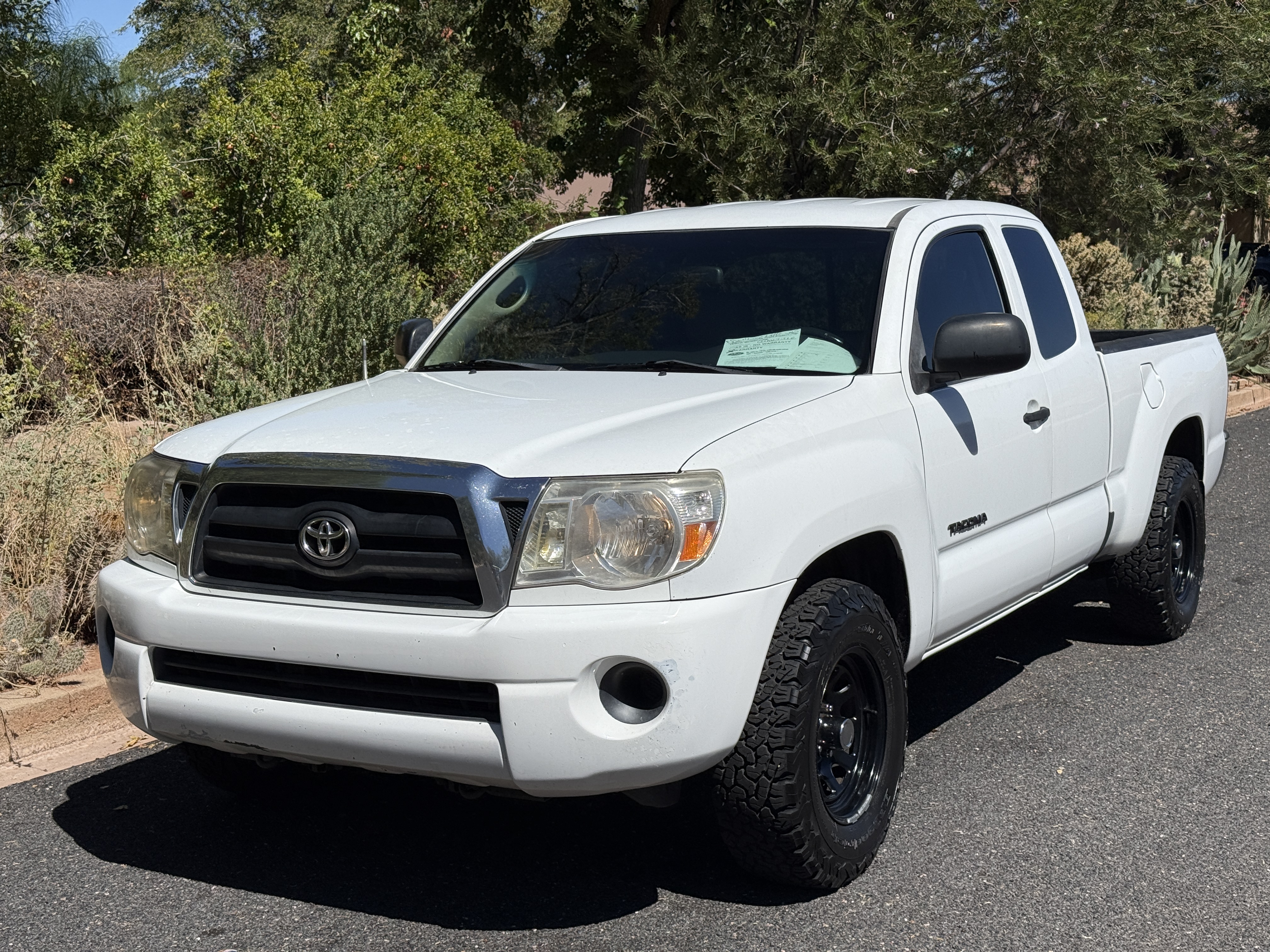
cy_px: 476
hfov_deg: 39.7
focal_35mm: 48
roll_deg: +0.5
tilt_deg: -7.4
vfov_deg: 30.3
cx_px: 635
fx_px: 1761
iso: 64
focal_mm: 6.76
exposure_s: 1/11364
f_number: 1.78
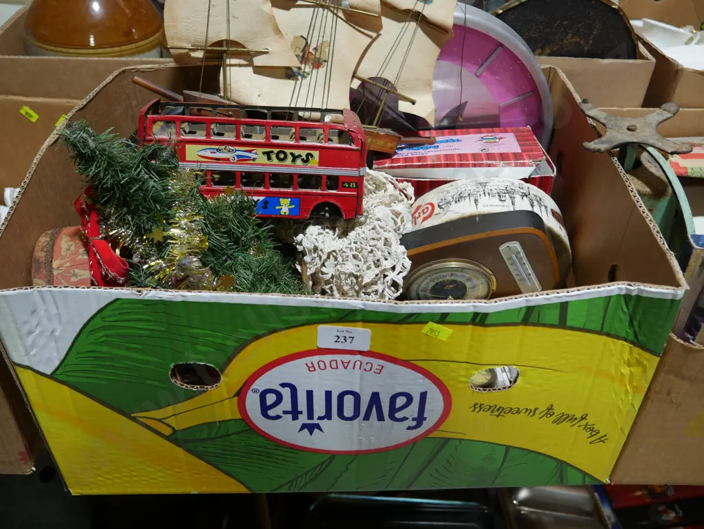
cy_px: 264
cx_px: 352
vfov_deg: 44.2
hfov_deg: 56.8
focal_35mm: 32
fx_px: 651
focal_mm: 16
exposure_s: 1/80
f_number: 3.6
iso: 200
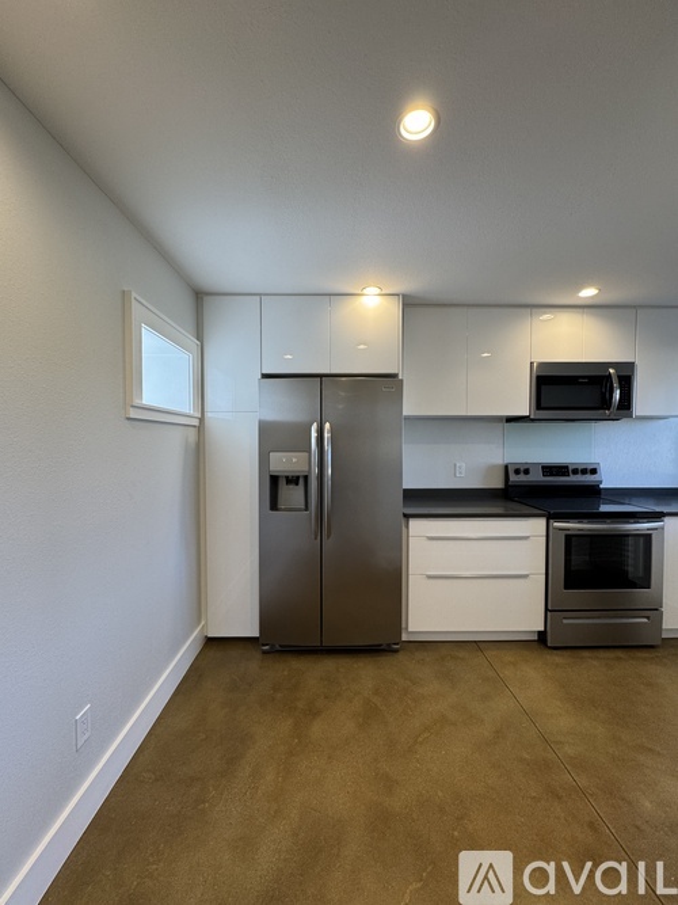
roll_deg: +0.7
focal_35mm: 14
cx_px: 339
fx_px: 366
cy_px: 452
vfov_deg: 102.1
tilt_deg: -2.4
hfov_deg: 85.7
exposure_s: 1/120
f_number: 2.2
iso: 125
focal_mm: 2.22
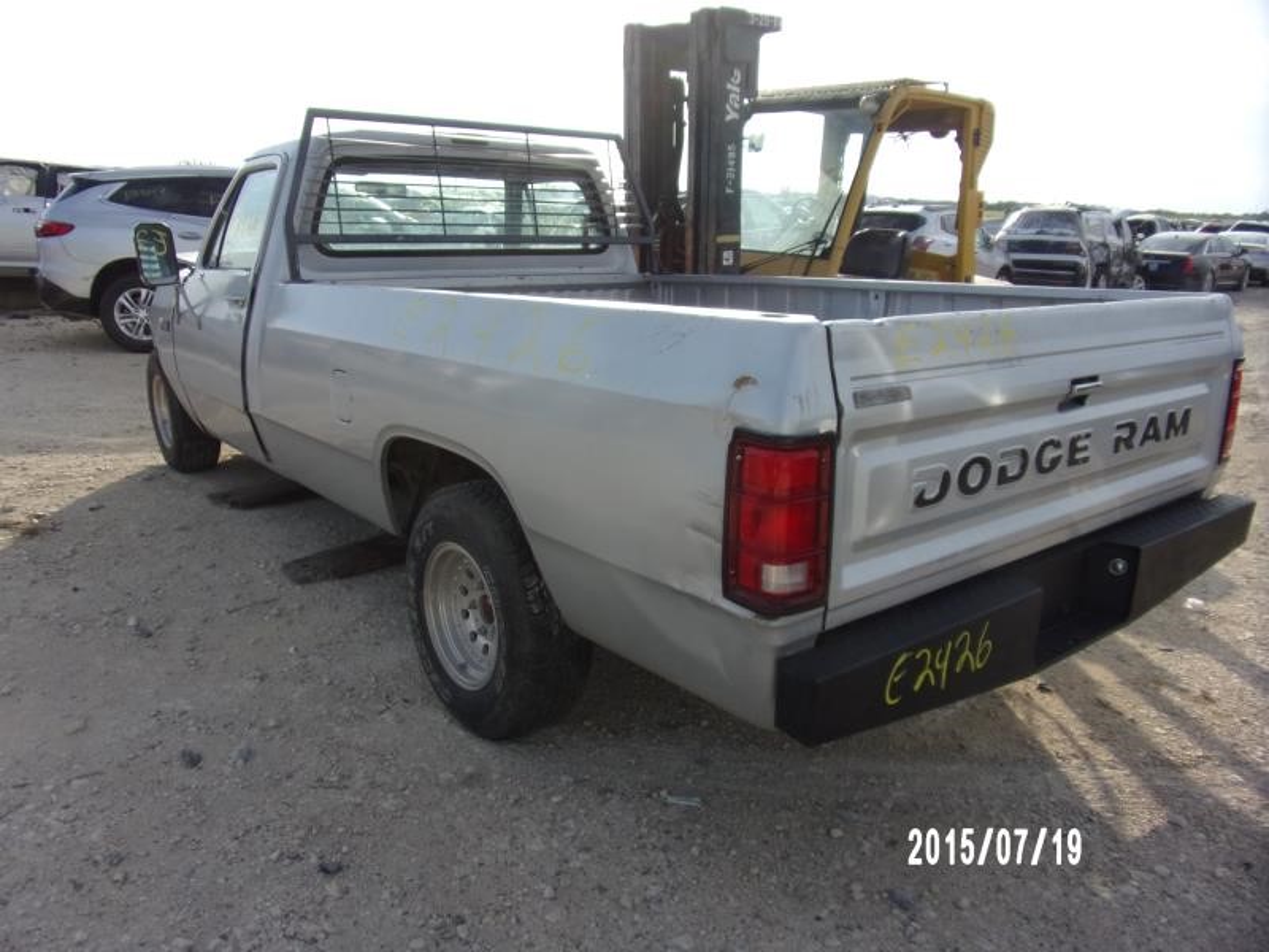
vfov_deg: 56.8
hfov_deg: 71.6
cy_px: 476
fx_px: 880
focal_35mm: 24
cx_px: 634
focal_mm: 4.3
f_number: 3.3
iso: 80
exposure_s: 1/680
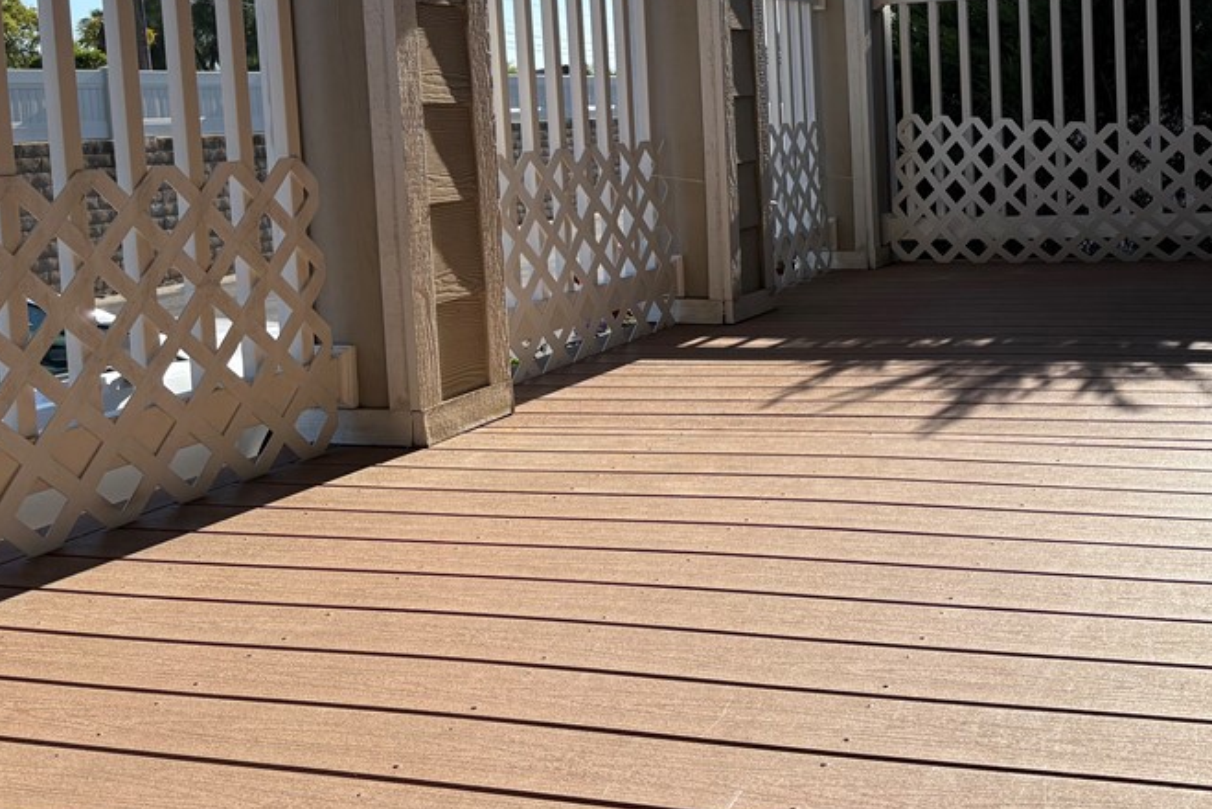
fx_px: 1415
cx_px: 901
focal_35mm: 42
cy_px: 182
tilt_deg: -3.9
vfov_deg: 31.2
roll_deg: +2.9
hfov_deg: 44.9
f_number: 1.6
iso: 50
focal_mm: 5.96
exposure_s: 1/3623
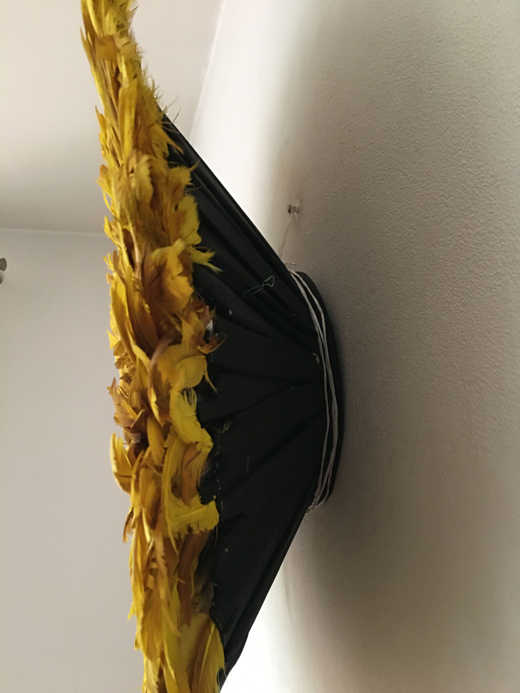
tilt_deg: +10.7
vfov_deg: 61.7
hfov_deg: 48.2
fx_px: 581
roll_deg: +2.7
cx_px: 260
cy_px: 346
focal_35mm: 29
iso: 80
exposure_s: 1/10
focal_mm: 4.15
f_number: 2.2
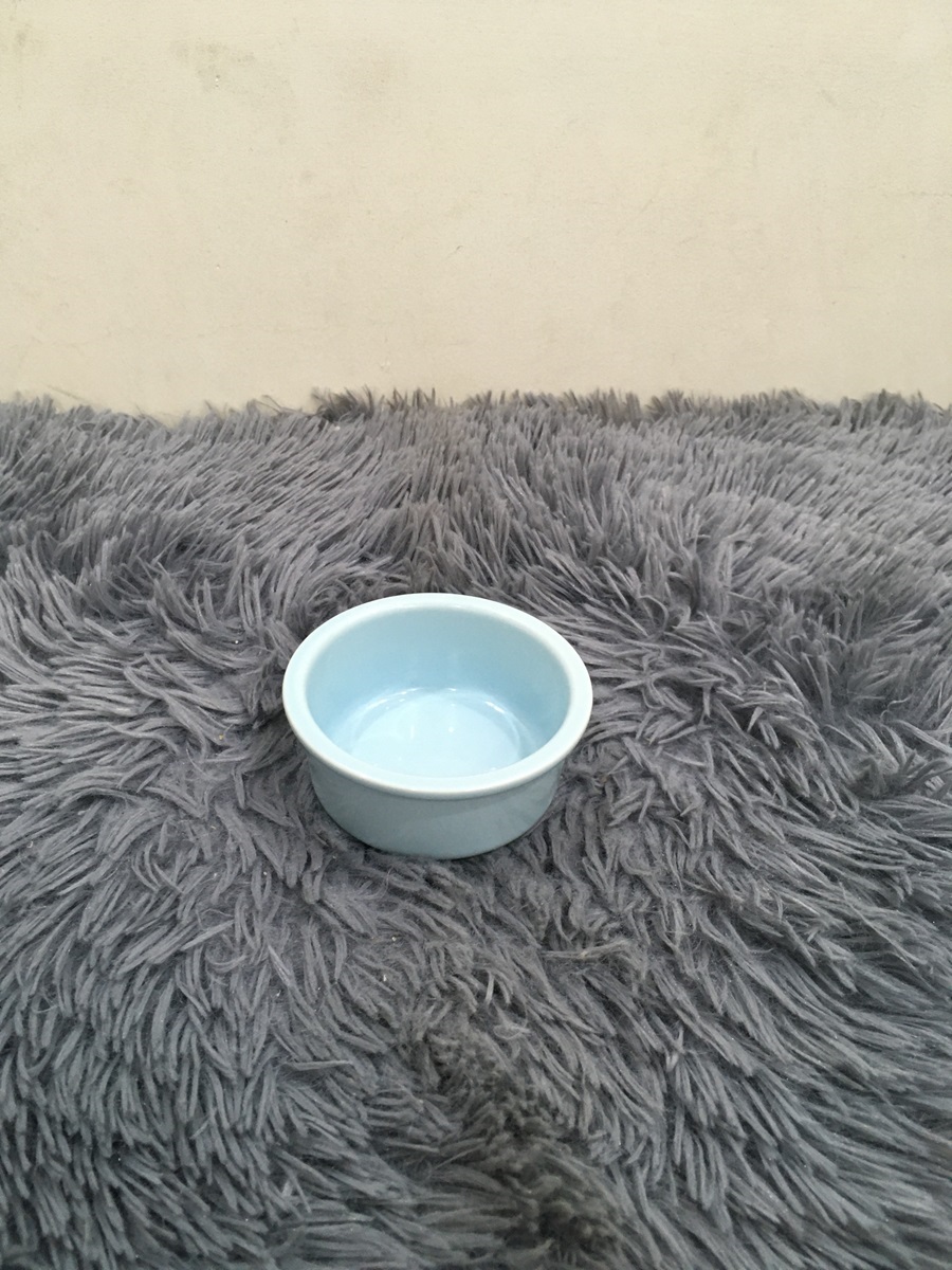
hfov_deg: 48.2
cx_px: 476
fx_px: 1063
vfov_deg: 61.7
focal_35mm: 29
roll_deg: +0.7
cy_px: 635
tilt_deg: -34.4
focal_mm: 4.15
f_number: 2.2
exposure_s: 1/33
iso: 125
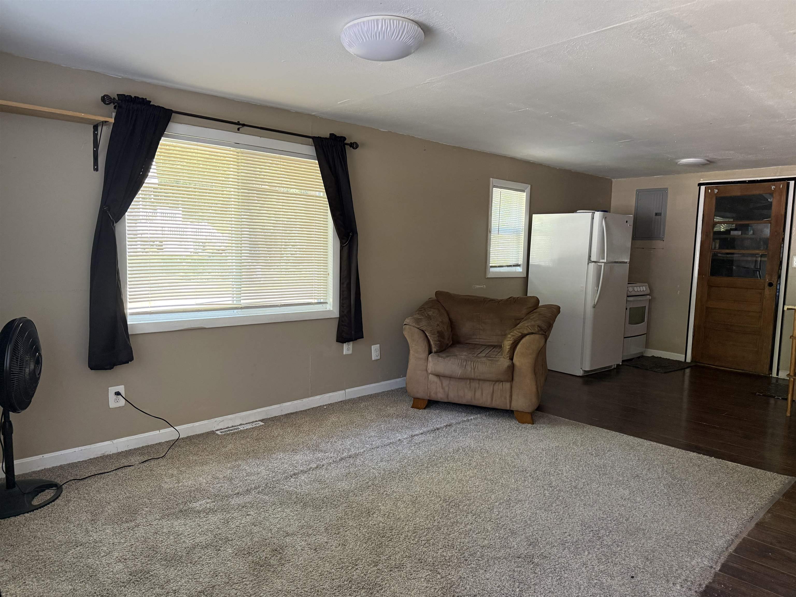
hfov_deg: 71.6
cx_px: 398
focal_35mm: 24
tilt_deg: -4.7
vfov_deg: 56.8
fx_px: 552
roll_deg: -1.4
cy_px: 298
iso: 320
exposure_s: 1/60
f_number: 1.78
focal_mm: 6.76
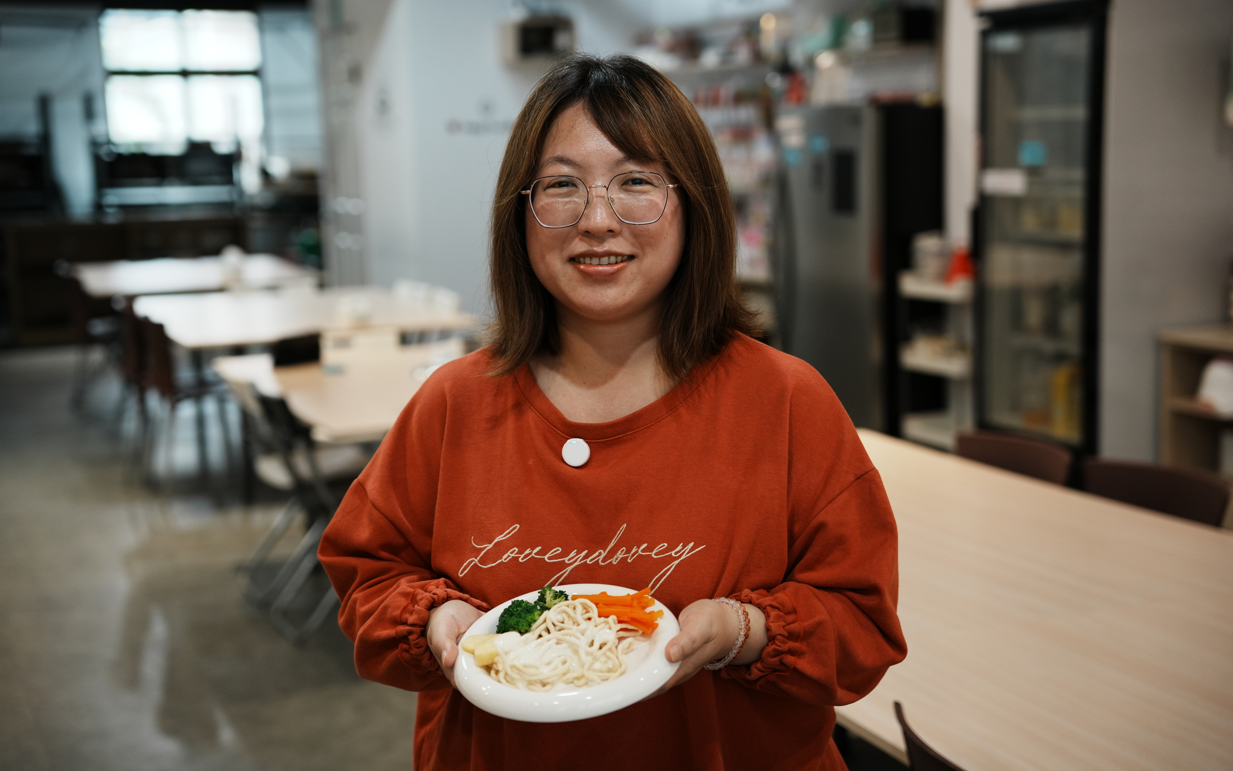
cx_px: 619
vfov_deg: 24.0
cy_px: 394
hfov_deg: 37.5
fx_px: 1815
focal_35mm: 54
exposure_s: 1/250
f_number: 2.8
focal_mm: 52
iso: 640
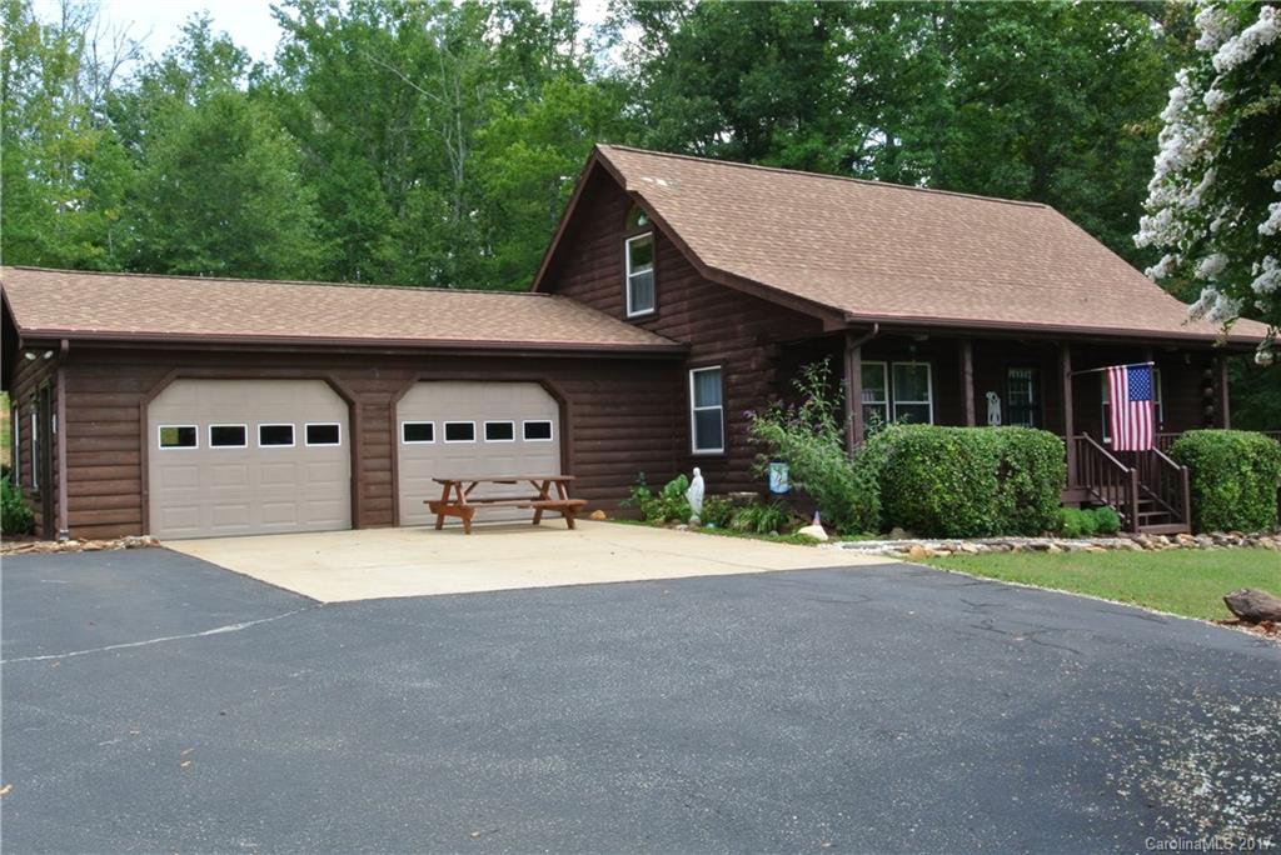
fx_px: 1210
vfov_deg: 38.9
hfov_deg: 55.8
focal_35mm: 34
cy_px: 428
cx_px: 640
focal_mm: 12.7
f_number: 16
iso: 400
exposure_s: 1/60
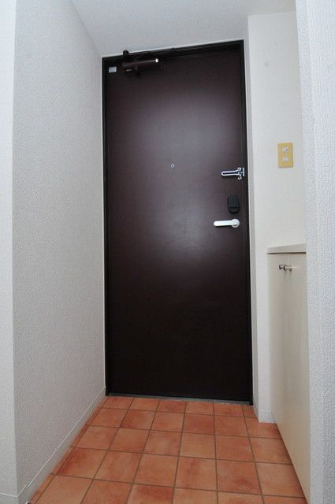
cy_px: 252
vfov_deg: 90.1
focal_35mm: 18
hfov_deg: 67.2
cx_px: 168
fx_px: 252
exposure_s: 1/250
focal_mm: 12
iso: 1000
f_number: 14
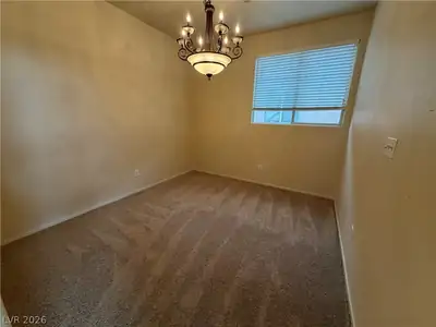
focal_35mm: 14
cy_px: 164
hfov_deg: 102.1
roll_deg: -1.2
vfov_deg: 85.7
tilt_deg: -16.6
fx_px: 176
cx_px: 218
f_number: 2.2
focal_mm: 2.22
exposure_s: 1/120
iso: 250
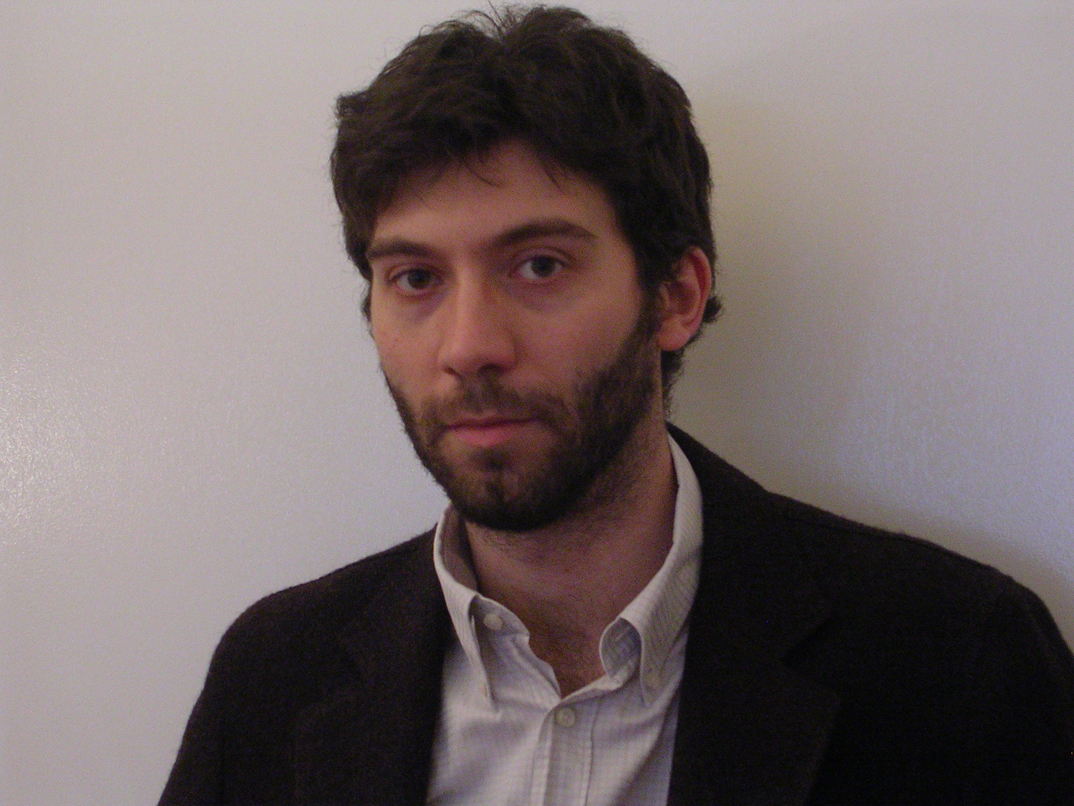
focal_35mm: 86
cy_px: 403
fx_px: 2668
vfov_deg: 17.2
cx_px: 537
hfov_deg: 22.8
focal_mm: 13
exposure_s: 1/2.1
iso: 200
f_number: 4.1
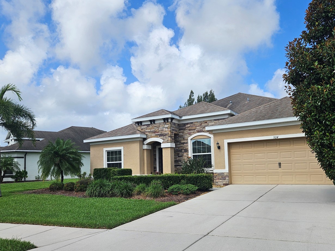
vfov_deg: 46.7
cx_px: 183
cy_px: 139
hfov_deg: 59.9
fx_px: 290
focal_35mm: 30
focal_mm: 5.4
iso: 25
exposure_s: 1/2835
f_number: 1.8
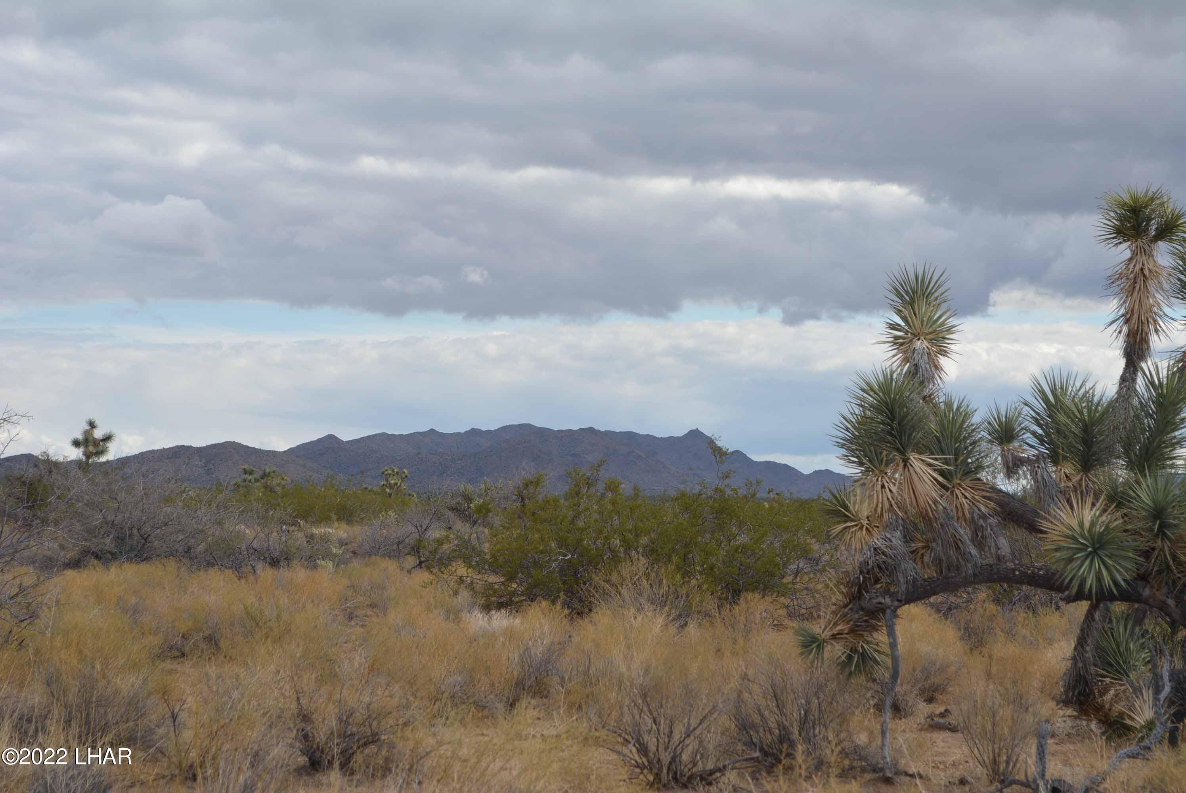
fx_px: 2720
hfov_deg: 24.6
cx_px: 593
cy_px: 396
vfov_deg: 16.6
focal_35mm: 82
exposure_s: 1/250
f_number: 8
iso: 125
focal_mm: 55
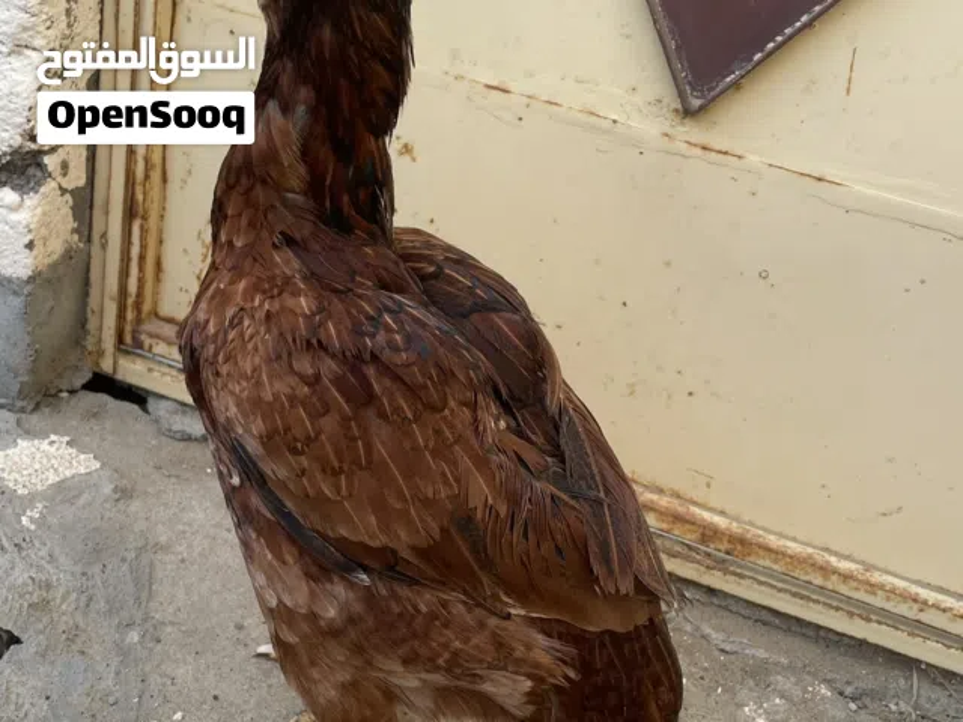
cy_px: 361
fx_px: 723
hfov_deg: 67.3
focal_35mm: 26
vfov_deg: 53.1
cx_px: 482
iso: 32
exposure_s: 1/243
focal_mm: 4.2
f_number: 1.6
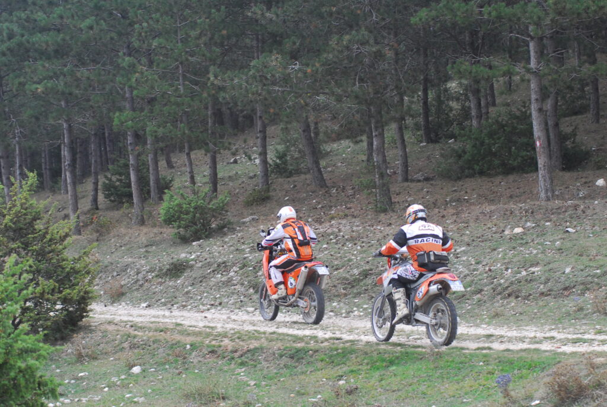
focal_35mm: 105
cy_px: 204
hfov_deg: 19.4
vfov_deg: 13.1
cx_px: 304
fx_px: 1774
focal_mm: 70
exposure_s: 1/200
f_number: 3.5
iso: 640
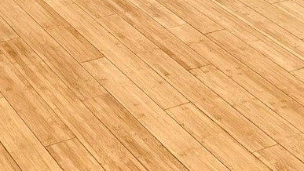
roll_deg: -1.2
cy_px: -189
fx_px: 871
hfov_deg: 19.8
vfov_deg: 10.2
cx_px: 150
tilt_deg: -9.9
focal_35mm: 108
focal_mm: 6.76
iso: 200
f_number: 1.78
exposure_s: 1/120
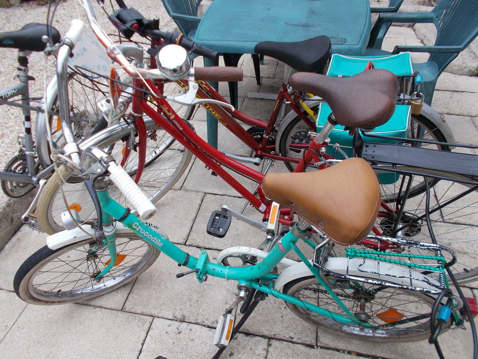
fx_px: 359
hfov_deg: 67.3
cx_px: 239
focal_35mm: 26
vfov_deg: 53.1
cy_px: 180
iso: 80
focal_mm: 4.6
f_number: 3.2
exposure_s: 1/160
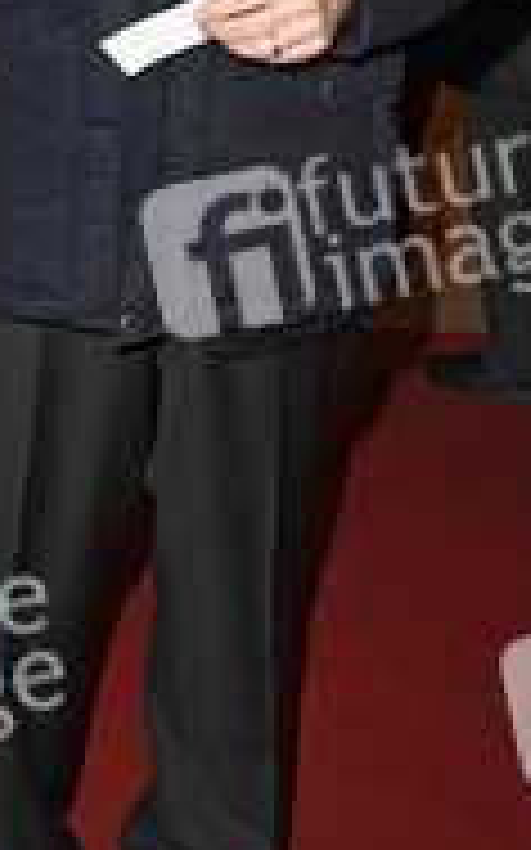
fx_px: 1946
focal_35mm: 84
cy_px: 9
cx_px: -36
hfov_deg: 15.2
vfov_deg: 23.6
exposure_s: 1/125
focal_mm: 26
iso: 2500
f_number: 6.3
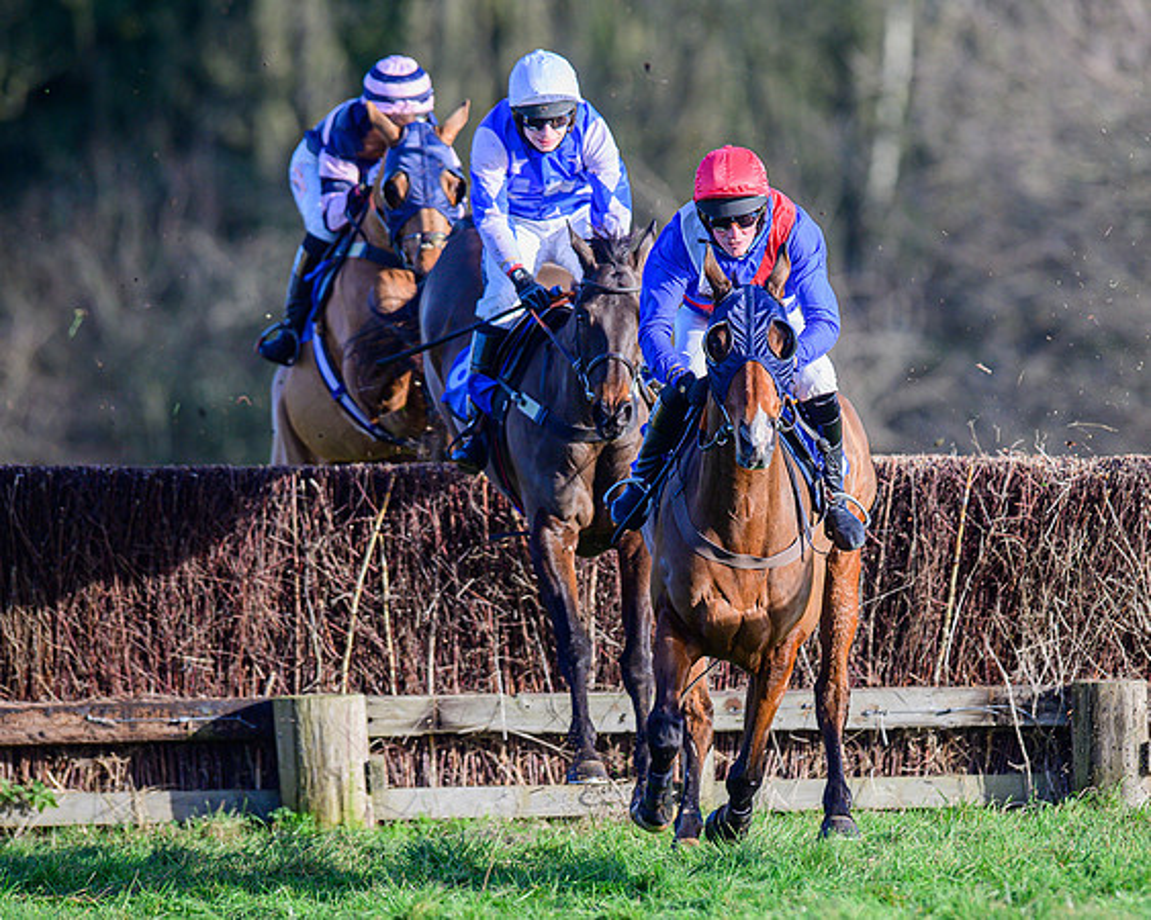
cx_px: 715
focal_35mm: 572
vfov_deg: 2.7
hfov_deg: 3.4
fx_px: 19486
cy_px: 394
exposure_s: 1/2000
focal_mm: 400
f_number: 5
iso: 400
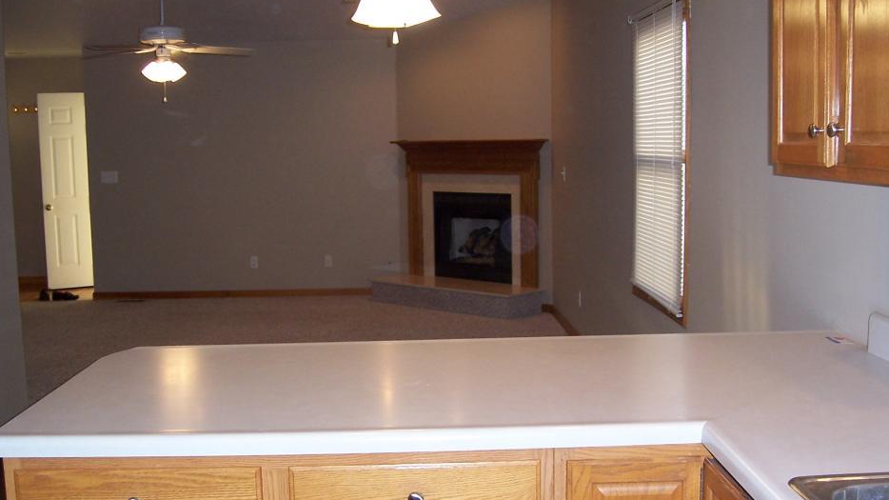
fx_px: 1013
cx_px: 419
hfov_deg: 47.3
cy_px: 284
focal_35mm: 43
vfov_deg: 27.7
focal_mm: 6
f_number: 3
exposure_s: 1/60
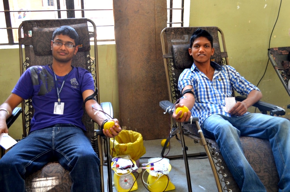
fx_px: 289
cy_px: 96
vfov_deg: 36.7
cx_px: 145
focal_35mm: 36
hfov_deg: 53.2
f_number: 5
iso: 720
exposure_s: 1/30
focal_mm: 24
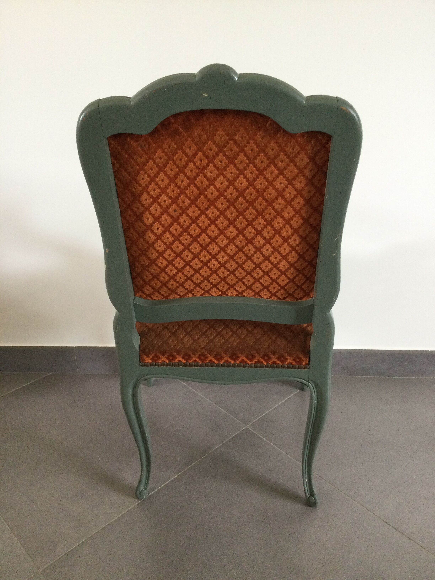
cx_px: 218
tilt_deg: -26.6
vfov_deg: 58.4
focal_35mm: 31
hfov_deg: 45.4
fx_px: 519
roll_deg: +0.6
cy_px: 290
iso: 80
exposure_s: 1/33
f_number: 2.4
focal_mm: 3.3
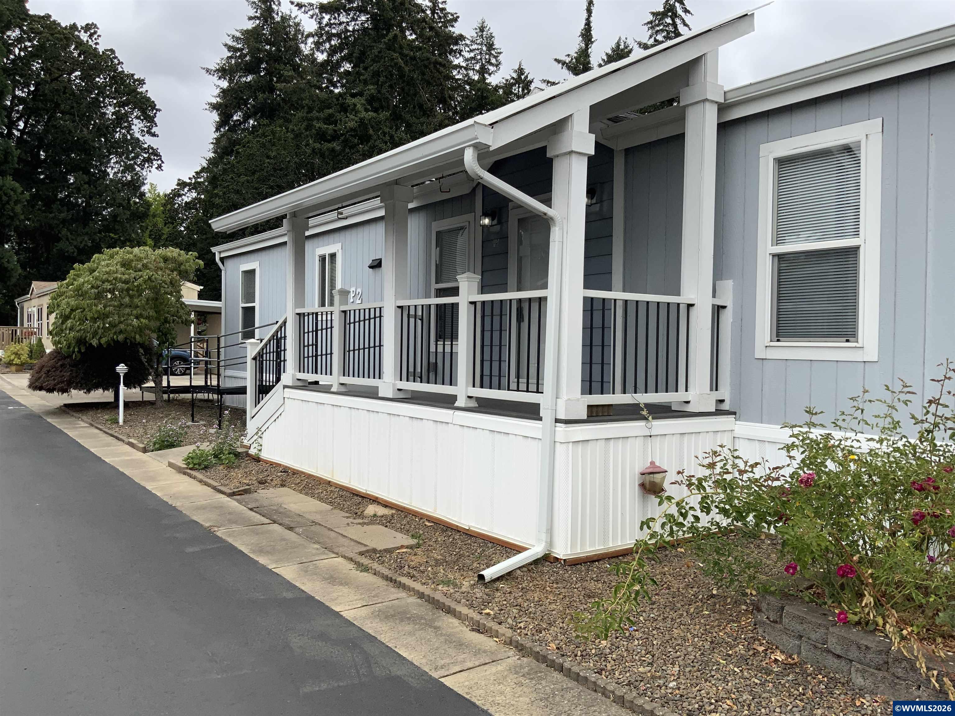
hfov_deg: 61.7
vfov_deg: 48.2
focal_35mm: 29
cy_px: 358
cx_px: 478
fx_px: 800
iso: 16
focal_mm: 3
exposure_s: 1/1121
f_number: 1.8
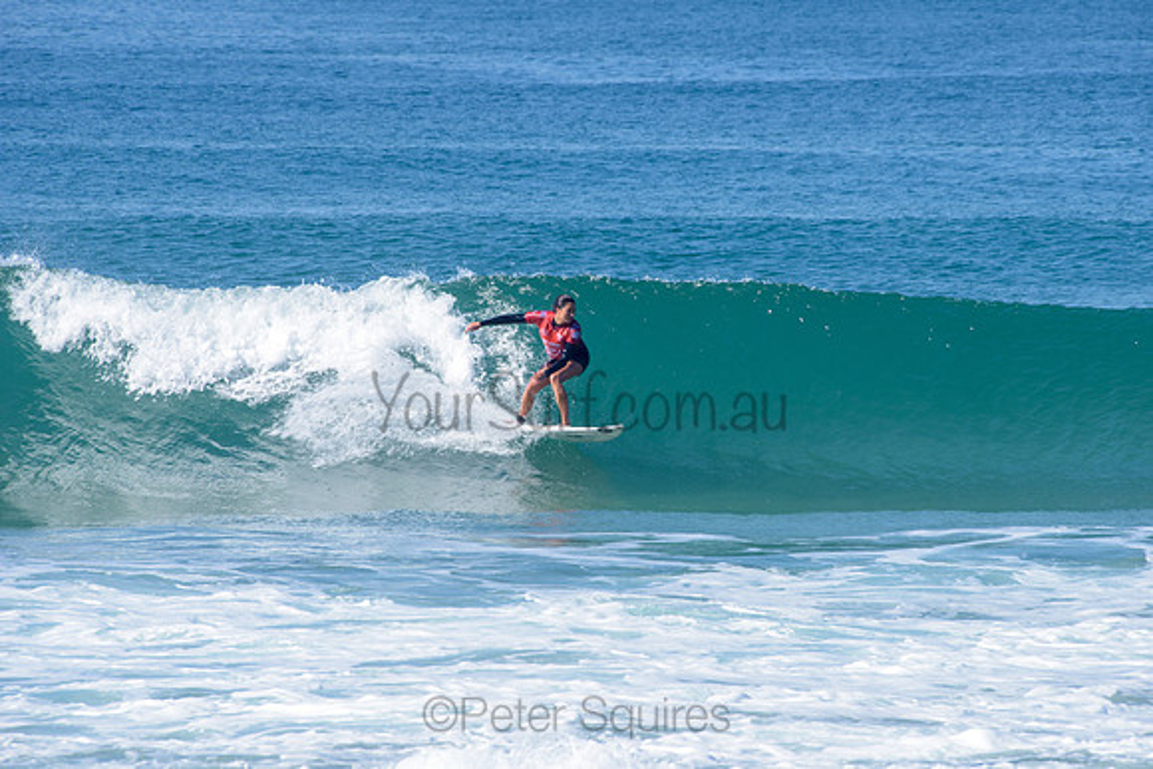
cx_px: 576
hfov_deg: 4.1
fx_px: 16020
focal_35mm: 500
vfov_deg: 2.8
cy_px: 384
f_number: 14
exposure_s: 1/160
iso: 64
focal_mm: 500
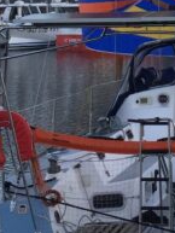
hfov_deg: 9.5
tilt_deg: +7.4
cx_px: 202
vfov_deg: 12.1
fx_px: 1037
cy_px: -147
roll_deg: -0.1
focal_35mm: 154
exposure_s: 1/264
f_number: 2.2
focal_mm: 4.15
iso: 32
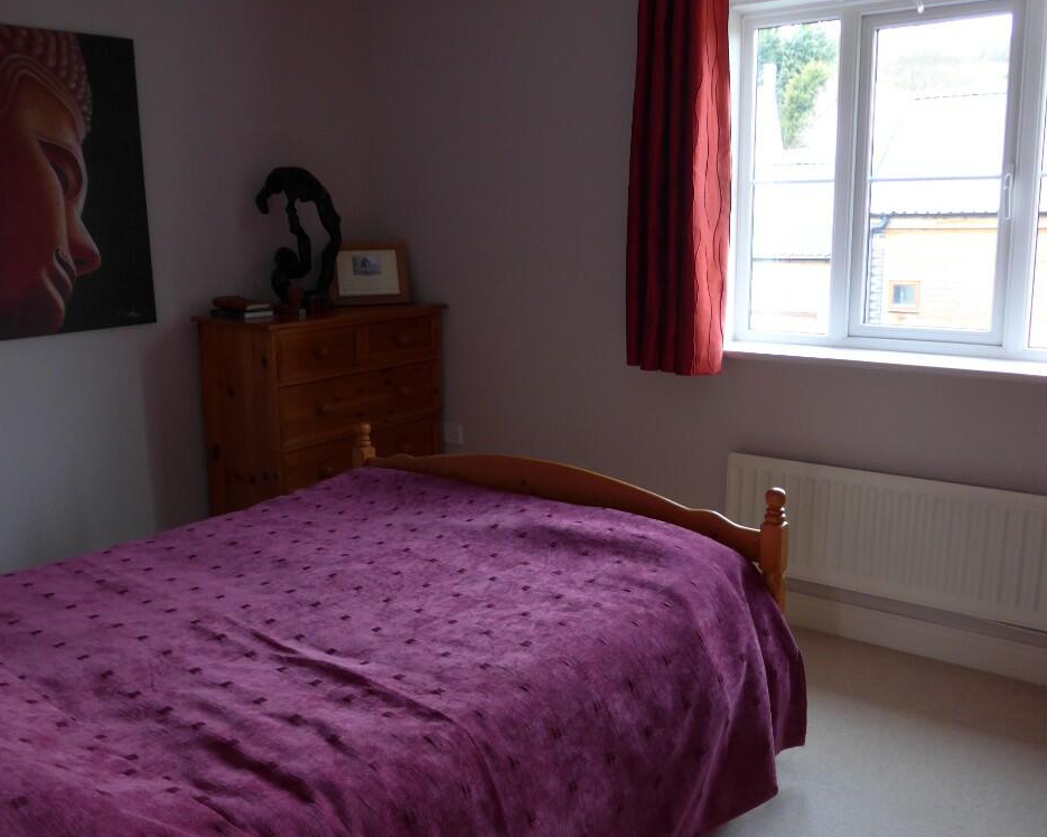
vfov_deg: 47.1
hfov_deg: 57.2
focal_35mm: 31
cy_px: 414
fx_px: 961
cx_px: 549
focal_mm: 6
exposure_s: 1/60
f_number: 2
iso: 250
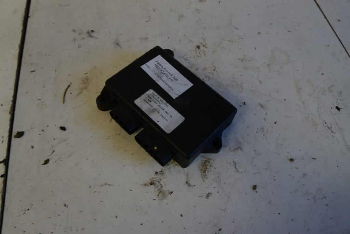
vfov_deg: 47.9
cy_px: 117
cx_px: 175
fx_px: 263
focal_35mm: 27
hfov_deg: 67.4
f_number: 3.5
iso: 640
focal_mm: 18
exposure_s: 1/60
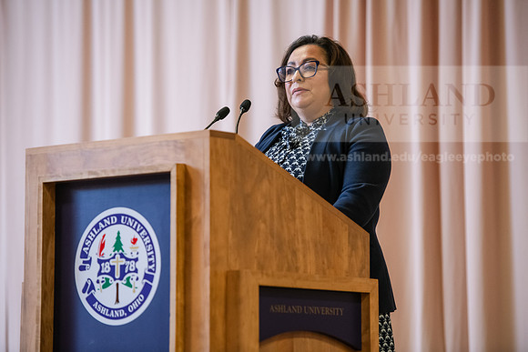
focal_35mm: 160
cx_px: 264
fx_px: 2347
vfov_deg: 8.6
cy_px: 176
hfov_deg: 12.8
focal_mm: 160
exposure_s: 1/200
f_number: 3.2
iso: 1600
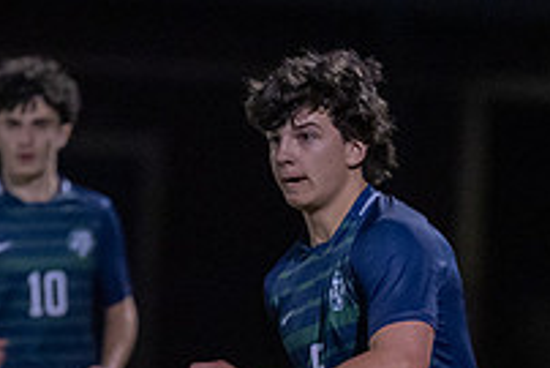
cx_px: 391
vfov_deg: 1.7
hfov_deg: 2.5
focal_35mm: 824
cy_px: 596
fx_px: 12597
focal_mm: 191
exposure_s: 1/1000
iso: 3200
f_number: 2.8
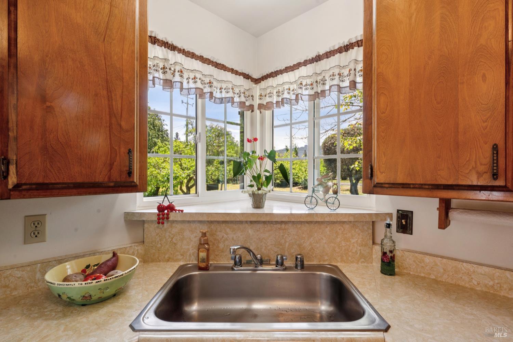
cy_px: 171
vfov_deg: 67.4
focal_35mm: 18
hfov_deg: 90.0
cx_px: 256
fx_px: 256
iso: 200
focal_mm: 18
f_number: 11
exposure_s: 1/25
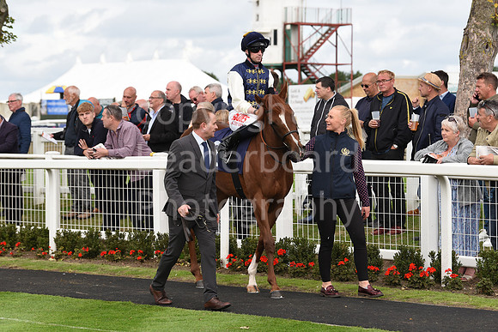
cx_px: 249
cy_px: 166
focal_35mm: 130
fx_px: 1799
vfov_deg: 10.6
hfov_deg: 15.8
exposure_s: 1/1250
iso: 500
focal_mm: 130
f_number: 5.6
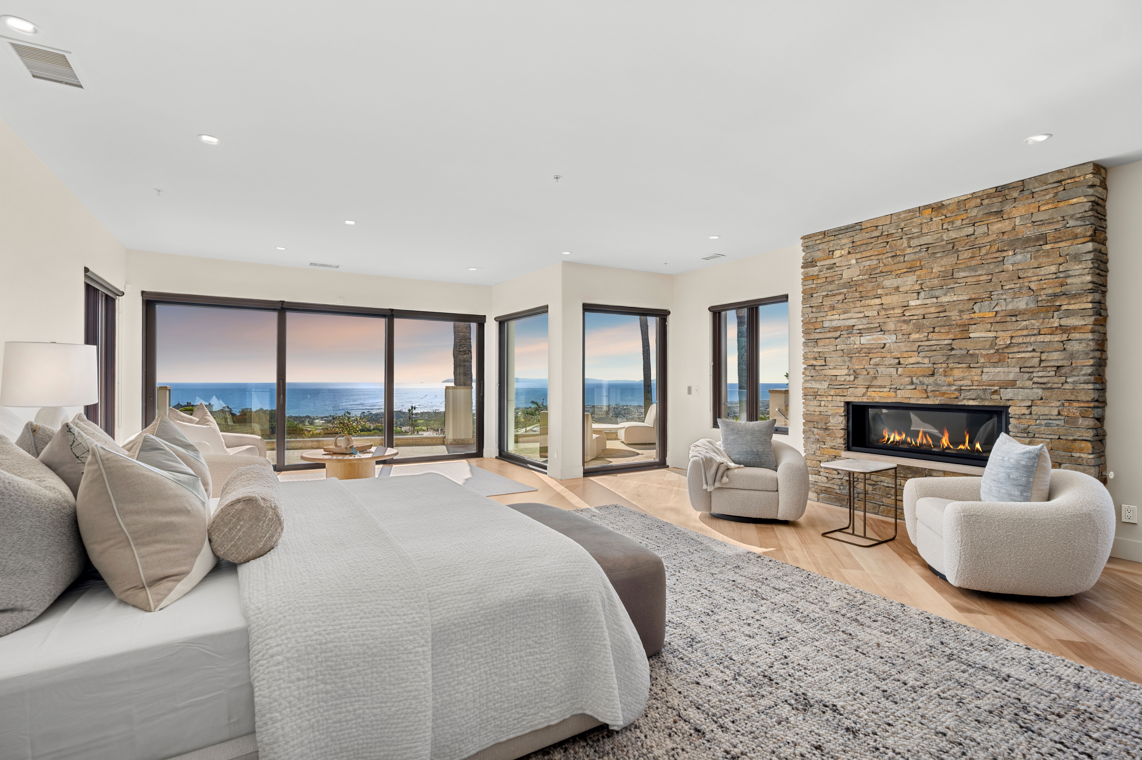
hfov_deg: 93.3
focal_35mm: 17
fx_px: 539
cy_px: 380
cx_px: 571
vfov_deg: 70.4
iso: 80
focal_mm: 17
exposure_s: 1/200
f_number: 9
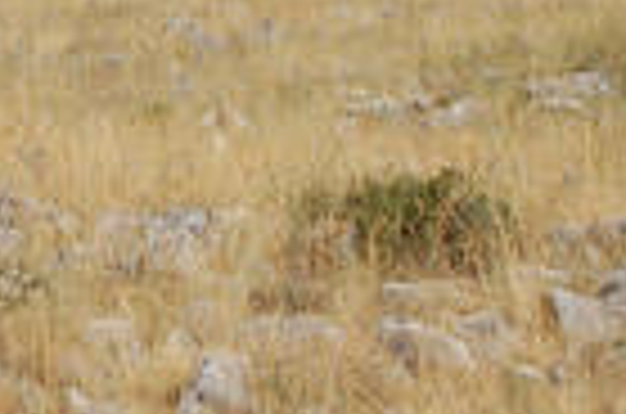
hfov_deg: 6.2
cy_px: -430
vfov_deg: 4.1
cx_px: -302
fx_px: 5760
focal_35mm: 332
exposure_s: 1/250
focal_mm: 48
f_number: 8
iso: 200
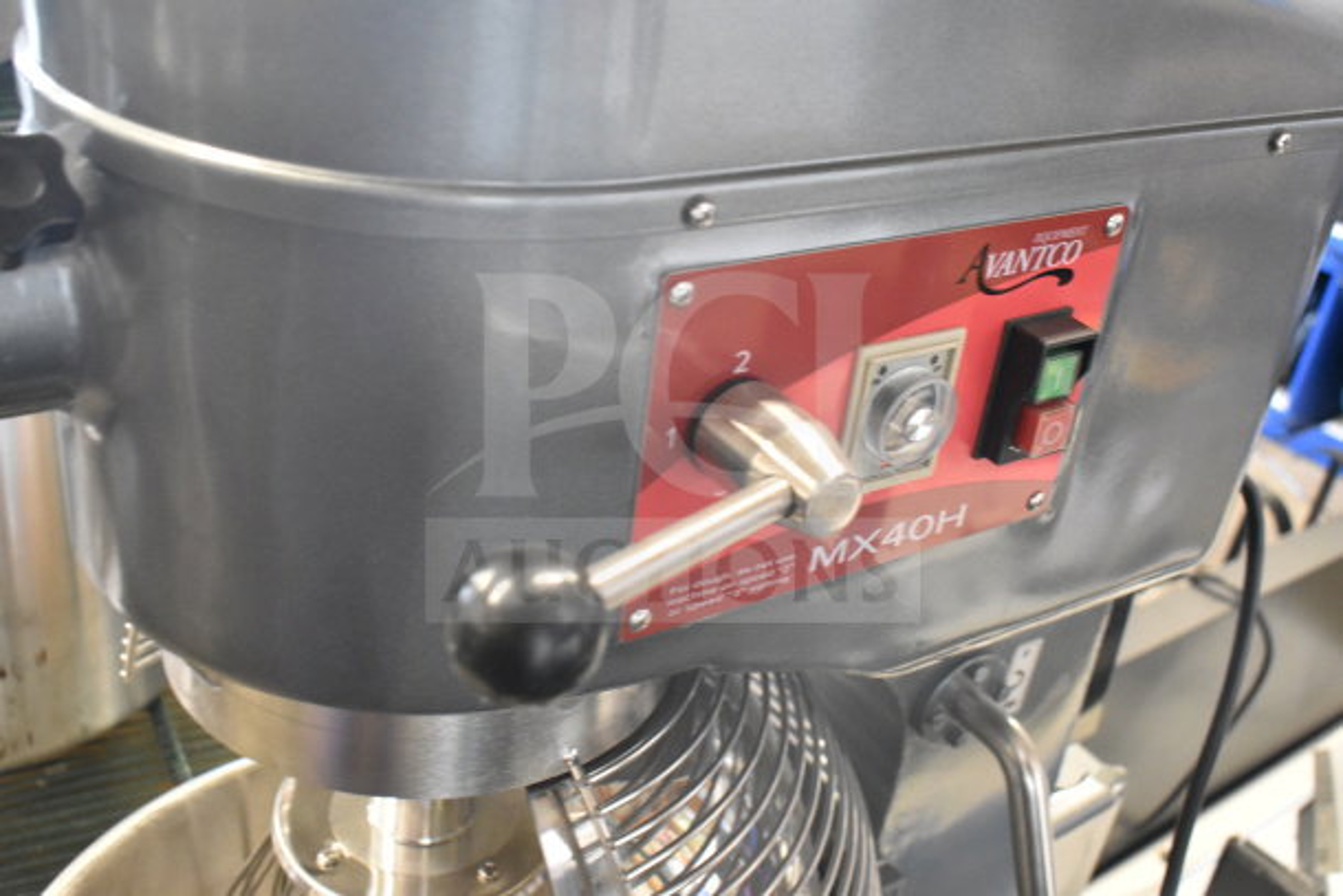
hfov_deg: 49.5
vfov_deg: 34.2
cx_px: 672
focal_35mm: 39
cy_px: 448
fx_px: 1455
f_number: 4
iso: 5000
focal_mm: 26
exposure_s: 1/40
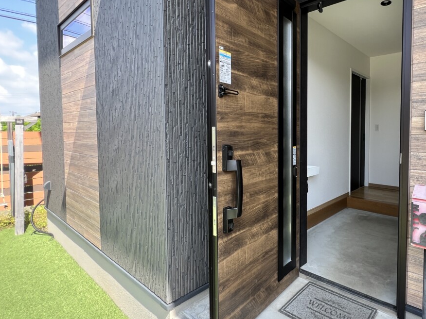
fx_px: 234
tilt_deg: -0.4
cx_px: 308
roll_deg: -0.3
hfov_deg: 79.6
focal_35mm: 19
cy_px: 141
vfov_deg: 68.5
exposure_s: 1/164
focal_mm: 1.57
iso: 32
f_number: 1.8
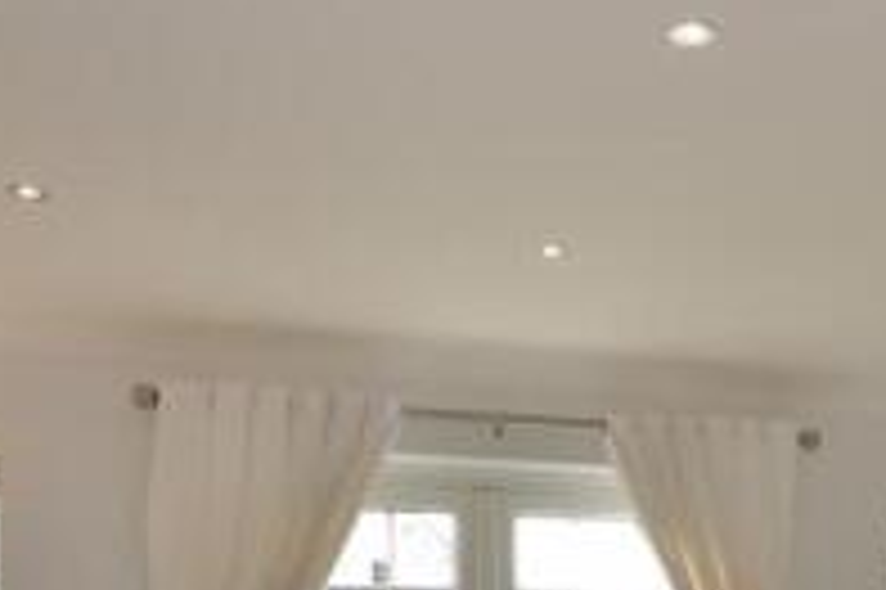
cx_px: 722
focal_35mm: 50
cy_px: 745
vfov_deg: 24.0
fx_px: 1229
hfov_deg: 38.0
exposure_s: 1/8
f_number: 8
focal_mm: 10
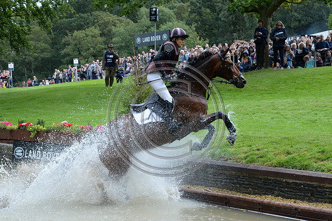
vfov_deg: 13.7
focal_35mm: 100
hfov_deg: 20.4
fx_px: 922
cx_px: 166
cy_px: 110
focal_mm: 100
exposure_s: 1/1000
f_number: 9
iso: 2000
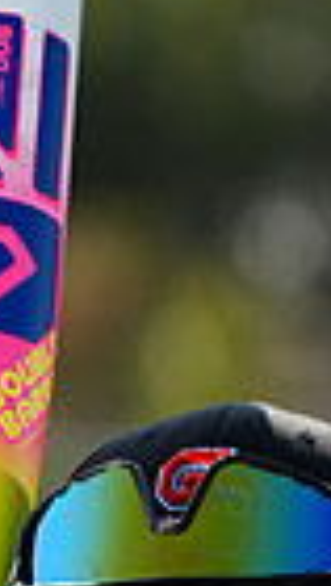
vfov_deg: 2.5
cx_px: 78
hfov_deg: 1.4
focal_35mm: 869
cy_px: 1122
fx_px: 13527
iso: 64
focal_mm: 200
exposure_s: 1/250
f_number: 5
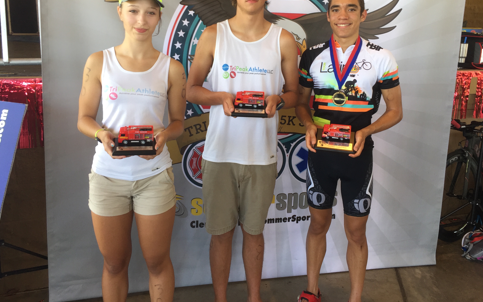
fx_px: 434
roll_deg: -1.5
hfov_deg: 58.1
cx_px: 254
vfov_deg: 38.1
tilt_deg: -13.0
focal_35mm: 33
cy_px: 111
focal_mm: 4.15
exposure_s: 1/60
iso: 40
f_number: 2.2
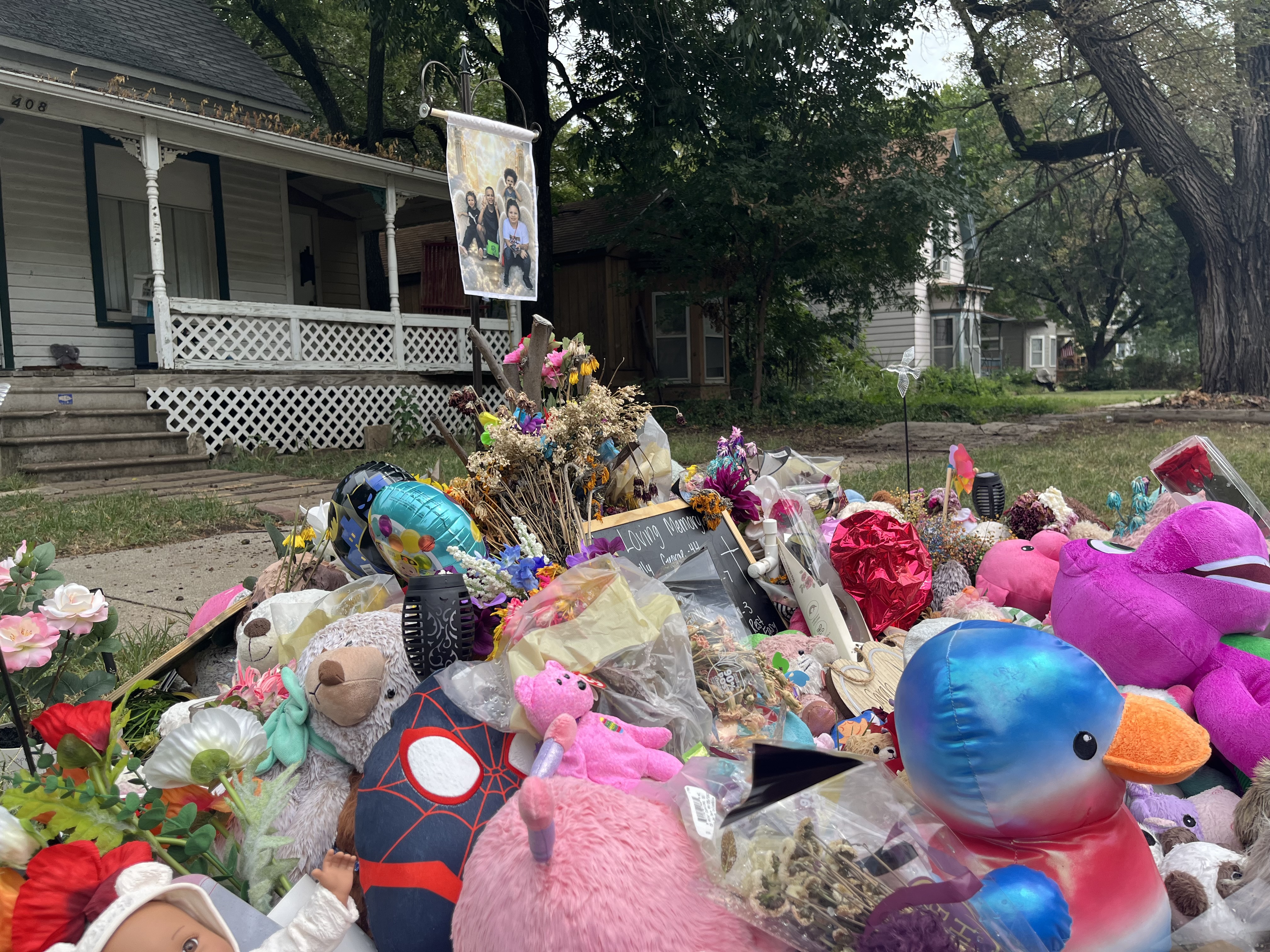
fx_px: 954
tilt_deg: -5.8
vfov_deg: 53.1
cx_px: 635
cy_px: 476
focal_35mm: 26
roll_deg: +2.2
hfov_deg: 67.3
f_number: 1.6
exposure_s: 1/1647
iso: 50
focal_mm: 5.1
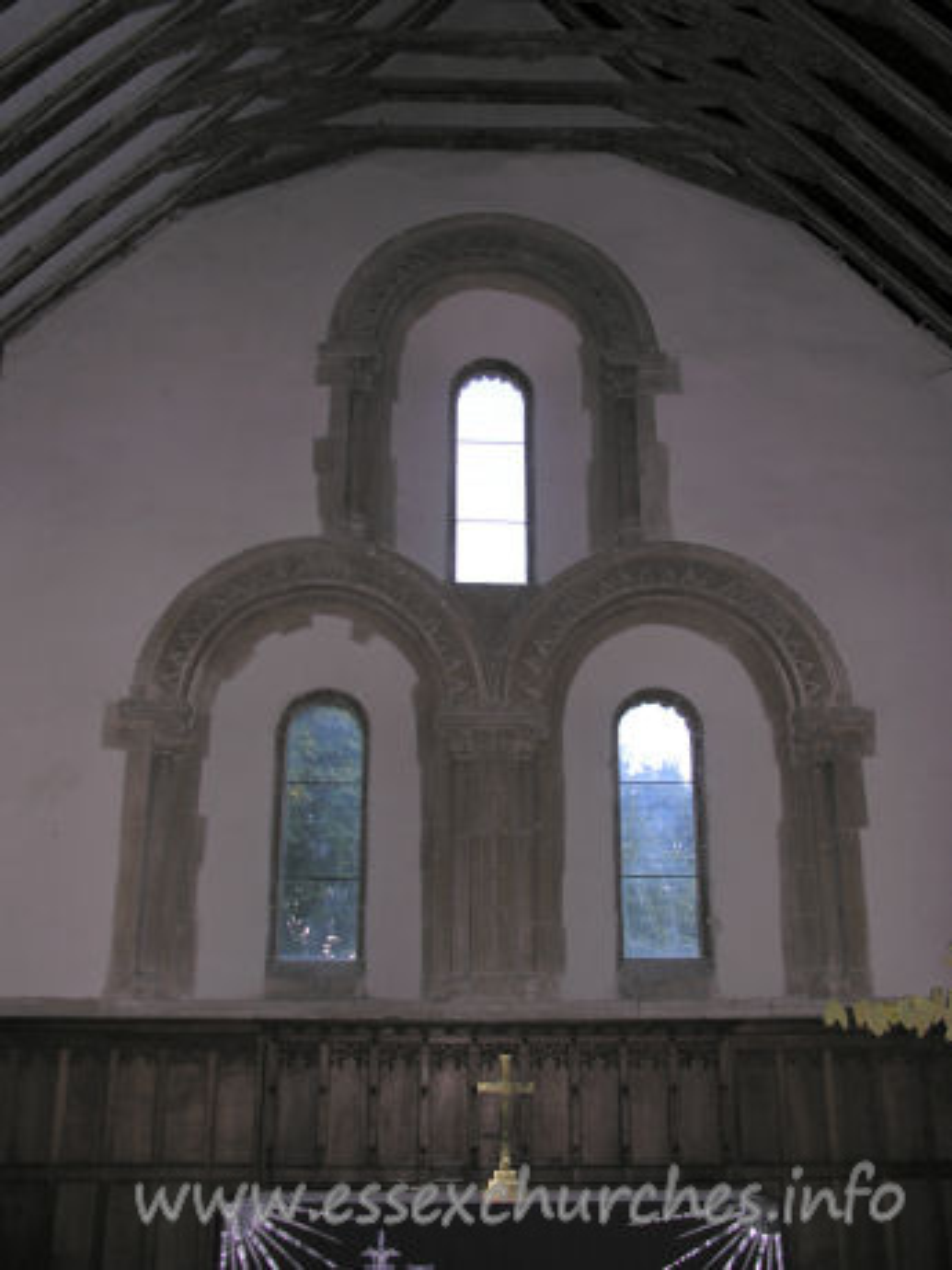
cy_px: 635
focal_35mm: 35
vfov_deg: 52.6
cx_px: 476
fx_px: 1283
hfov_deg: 40.7
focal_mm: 8.9
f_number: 2.8
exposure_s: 1/60.1
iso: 50
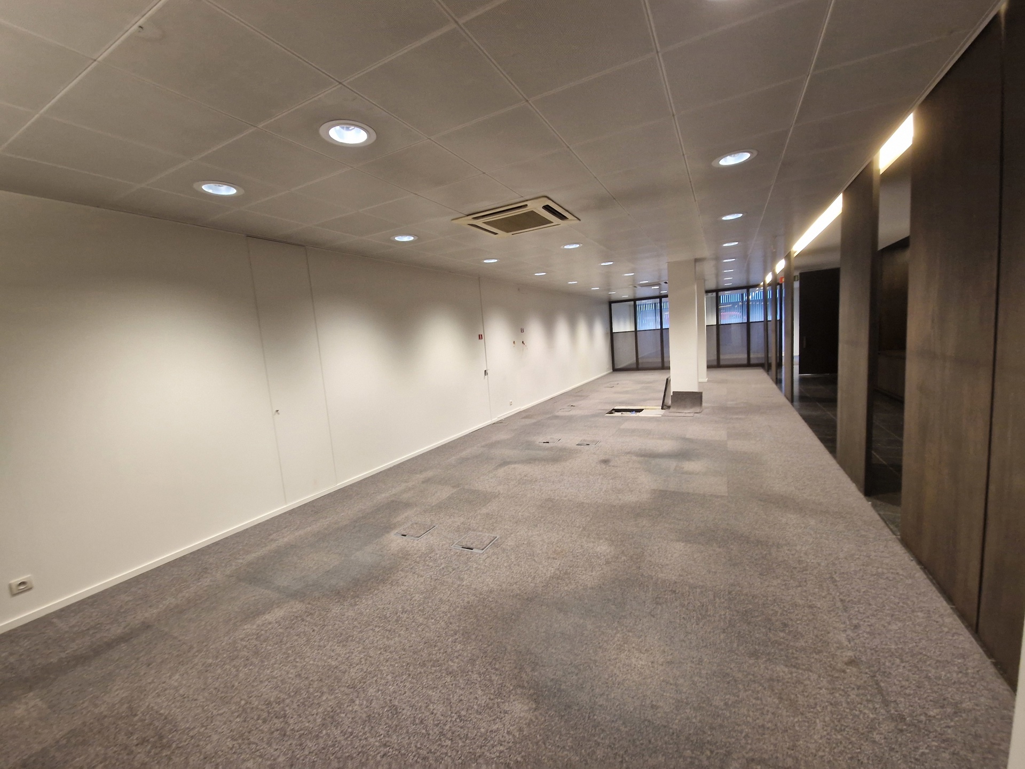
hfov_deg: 106.2
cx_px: 512
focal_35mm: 13
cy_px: 384
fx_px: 385
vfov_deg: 89.9
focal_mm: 2.2
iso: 250
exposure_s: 1/50
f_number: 2.2
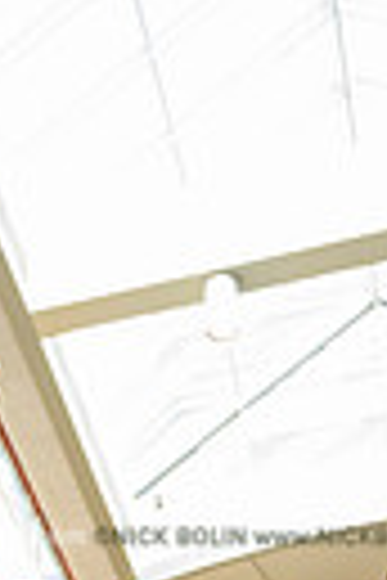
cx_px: -119
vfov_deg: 15.8
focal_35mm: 115
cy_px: 967
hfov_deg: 11.6
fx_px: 1854
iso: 3200
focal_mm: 33
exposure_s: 1/800
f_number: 4
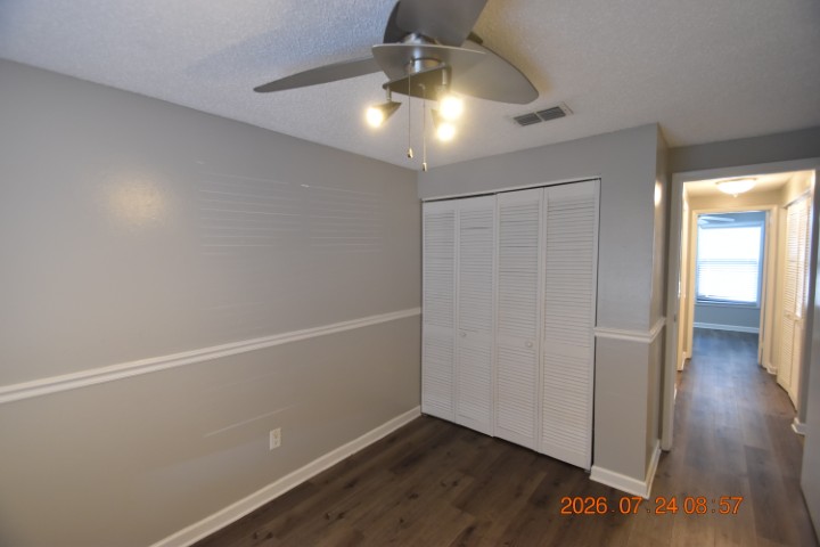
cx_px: 410
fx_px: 342
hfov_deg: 100.4
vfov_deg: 77.3
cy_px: 274
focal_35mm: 15
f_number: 3.5
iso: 800
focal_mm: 10
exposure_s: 1/30
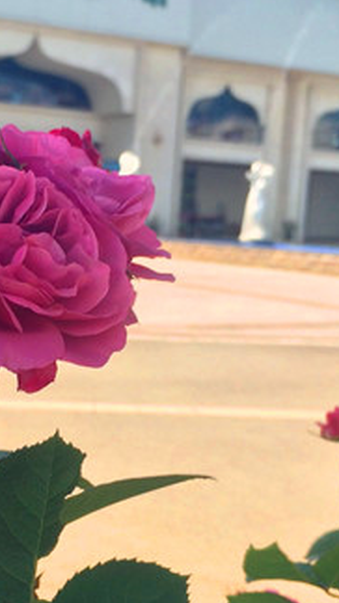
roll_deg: -2.3
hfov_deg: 19.4
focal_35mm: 61
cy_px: 344
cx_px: 43
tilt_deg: -8.3
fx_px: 976
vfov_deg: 34.3
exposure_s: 1/1001
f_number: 2.2
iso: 32
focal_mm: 4.15
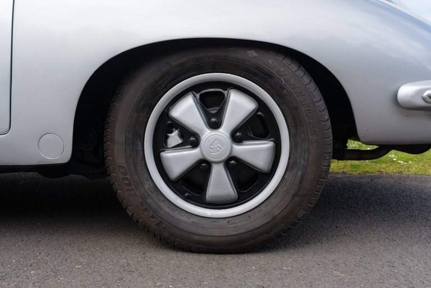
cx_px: 216
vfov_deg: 37.9
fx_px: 419
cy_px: 144
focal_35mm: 35
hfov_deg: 54.4
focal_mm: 35
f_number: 9
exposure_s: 1/160
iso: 400
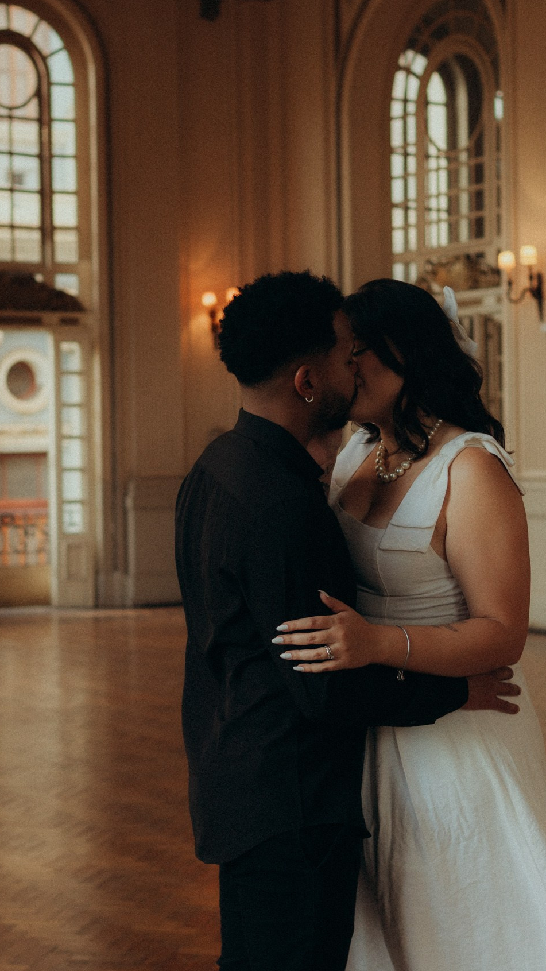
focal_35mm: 71
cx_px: 237
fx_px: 1828
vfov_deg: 29.7
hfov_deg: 17.0
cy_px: 486
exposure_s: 1/200
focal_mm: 30
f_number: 2.2
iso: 200
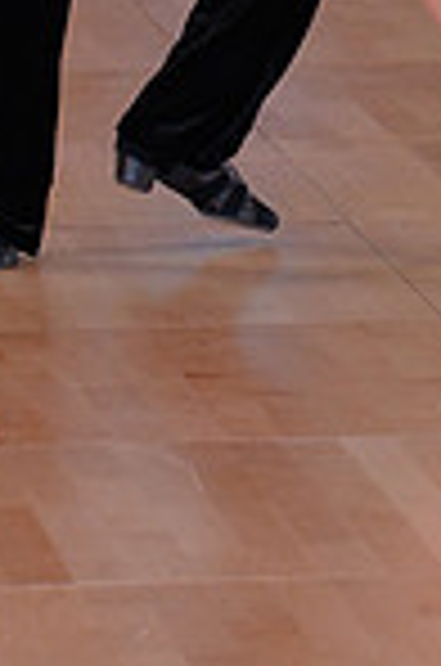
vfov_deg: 3.9
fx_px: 9747
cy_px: -544
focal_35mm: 528
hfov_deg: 2.6
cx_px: 295
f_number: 6.3
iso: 2000
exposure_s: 1/250
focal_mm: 135
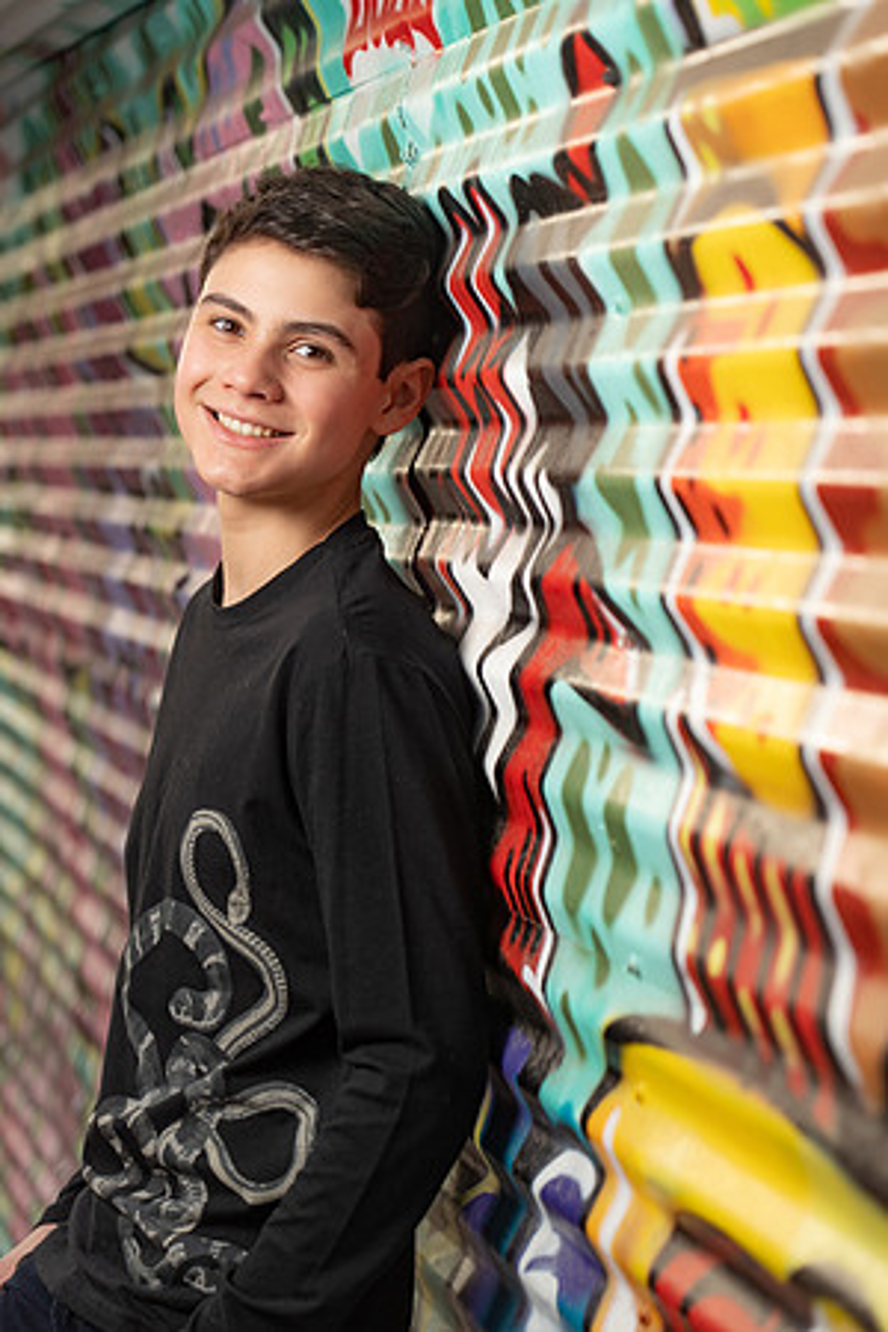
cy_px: 666
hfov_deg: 13.0
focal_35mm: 105
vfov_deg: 19.5
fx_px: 3885
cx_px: 444
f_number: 4
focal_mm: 105
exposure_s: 1/250
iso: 50
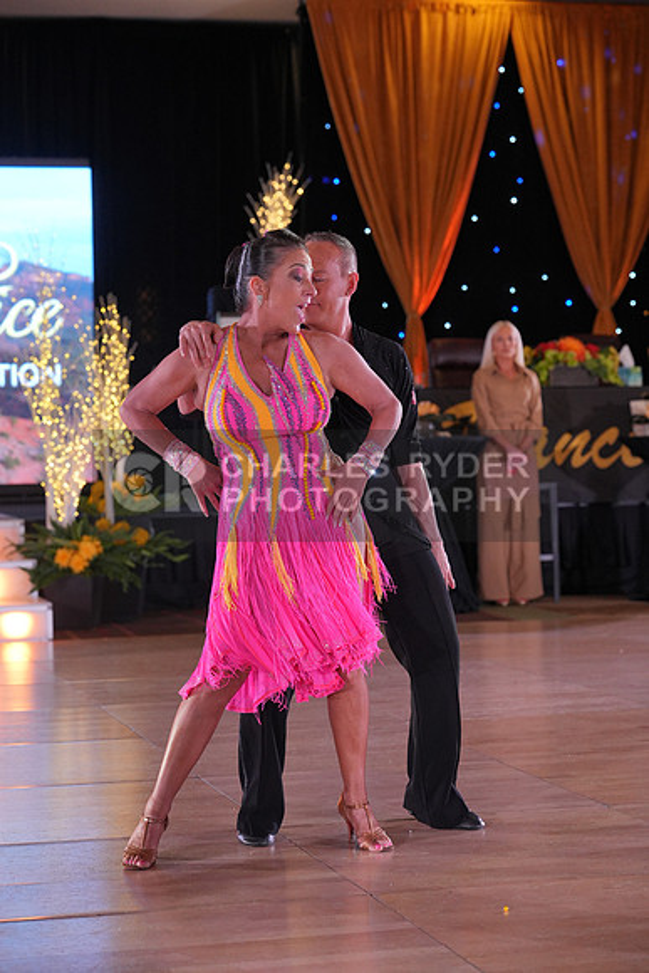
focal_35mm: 83
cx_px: 324
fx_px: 2243
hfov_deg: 16.5
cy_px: 486
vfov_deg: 24.5
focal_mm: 83
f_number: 4
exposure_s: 1/400
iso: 1600
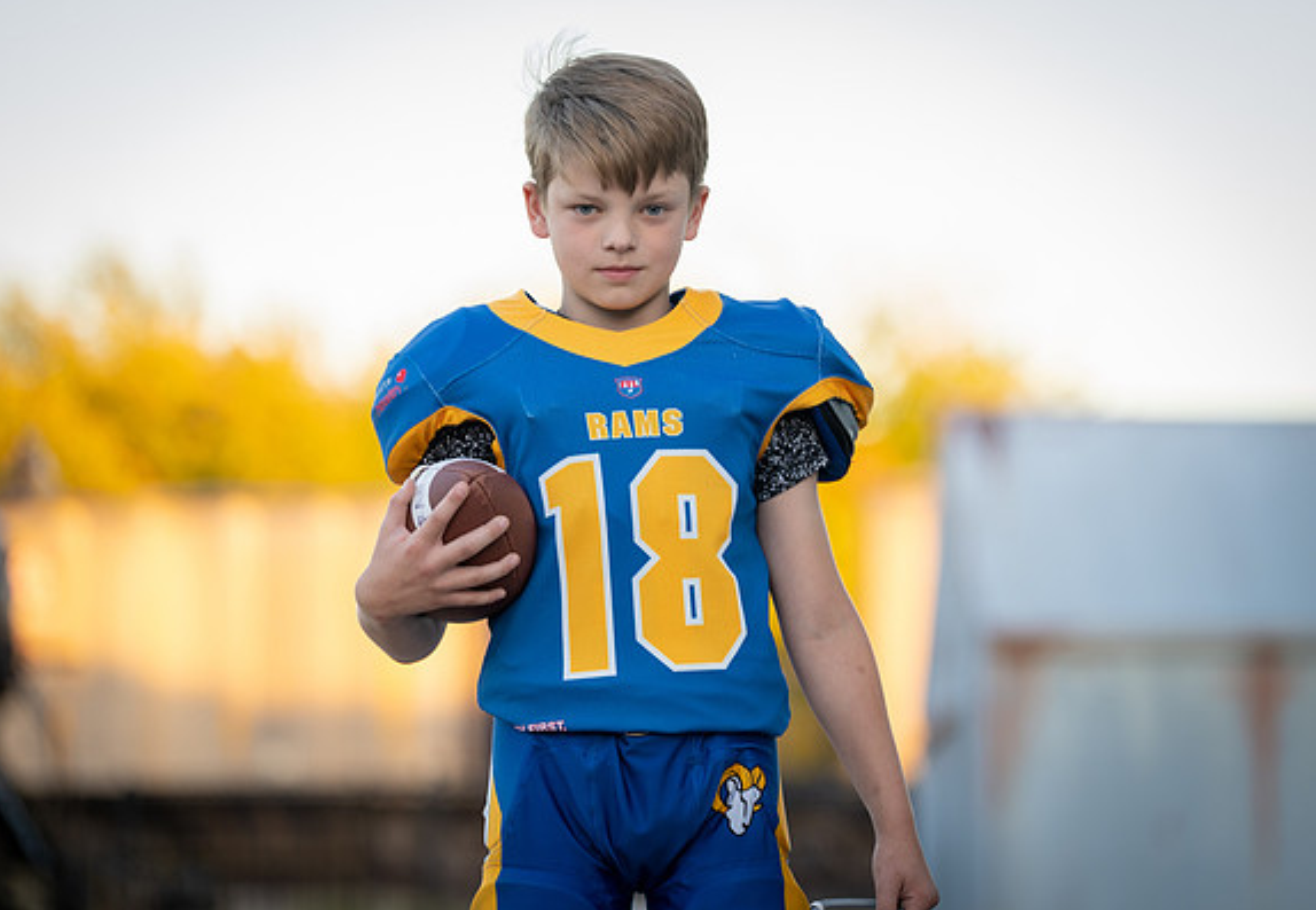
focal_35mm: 160
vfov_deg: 8.8
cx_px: 709
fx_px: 5917
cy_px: 435
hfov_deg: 12.7
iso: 320
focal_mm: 144
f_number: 2.8
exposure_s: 1/320
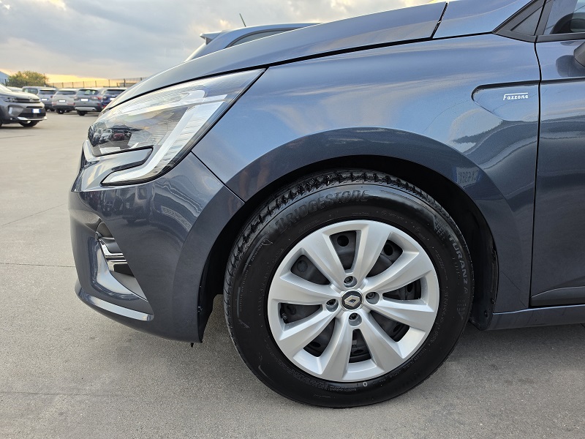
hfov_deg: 73.9
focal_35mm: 23
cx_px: 292
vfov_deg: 58.9
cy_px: 220
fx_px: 389
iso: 32
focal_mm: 6.5
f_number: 1.4
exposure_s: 1/359
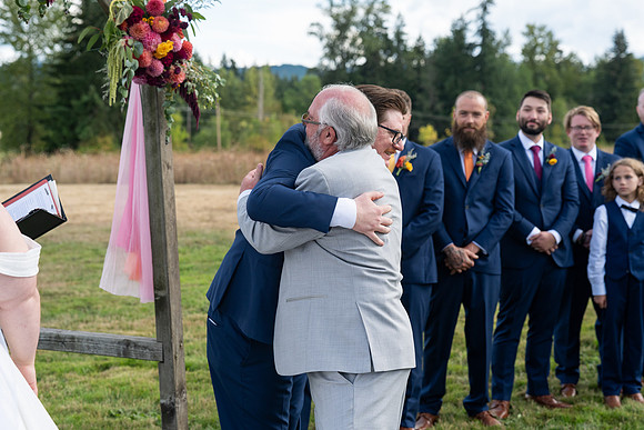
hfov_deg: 32.4
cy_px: 215
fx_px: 1109
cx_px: 322
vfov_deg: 21.9
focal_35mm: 62
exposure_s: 1/1000
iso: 400
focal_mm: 62
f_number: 4.5
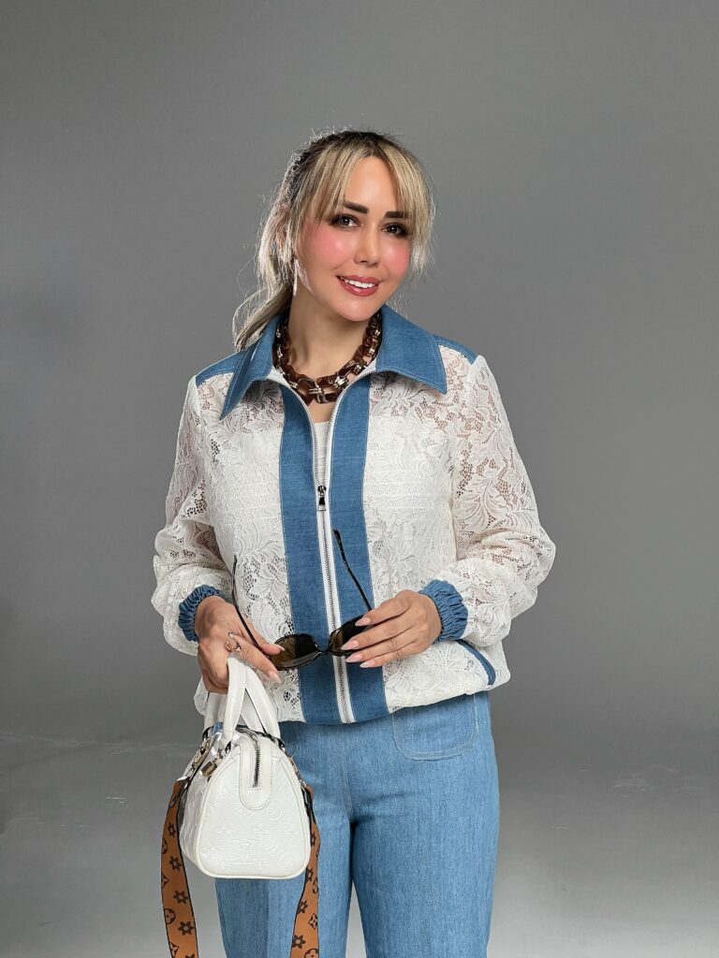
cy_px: 479
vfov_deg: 25.3
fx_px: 2132
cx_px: 360
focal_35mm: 77
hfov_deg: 19.1
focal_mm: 9
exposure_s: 1/99
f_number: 2.8
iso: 64
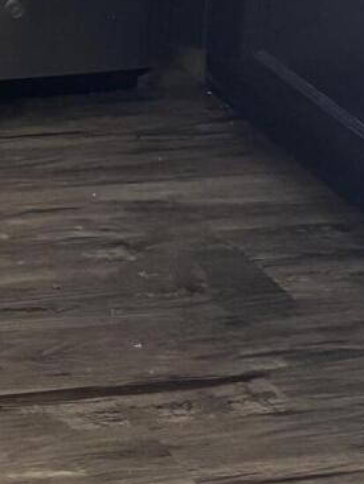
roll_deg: -2.6
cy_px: -528
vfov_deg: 12.1
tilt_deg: -7.0
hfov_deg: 9.5
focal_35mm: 142
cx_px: -469
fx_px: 1989
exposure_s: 1/74
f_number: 1.6
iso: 125
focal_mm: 5.96
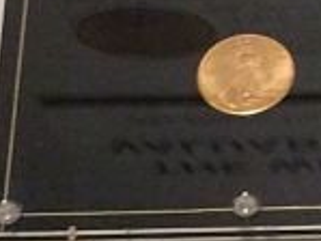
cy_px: 409
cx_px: 276
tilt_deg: -47.5
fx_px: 1800
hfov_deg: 10.1
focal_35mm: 194
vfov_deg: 7.5
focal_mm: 4.15
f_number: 2.2
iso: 250
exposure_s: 1/30
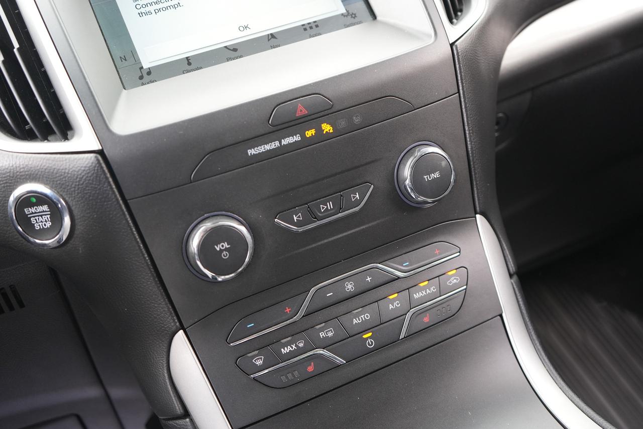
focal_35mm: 38
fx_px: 679
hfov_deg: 50.7
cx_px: 322
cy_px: 214
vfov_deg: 35.1
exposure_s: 1/160
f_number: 4
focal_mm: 38
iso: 1600
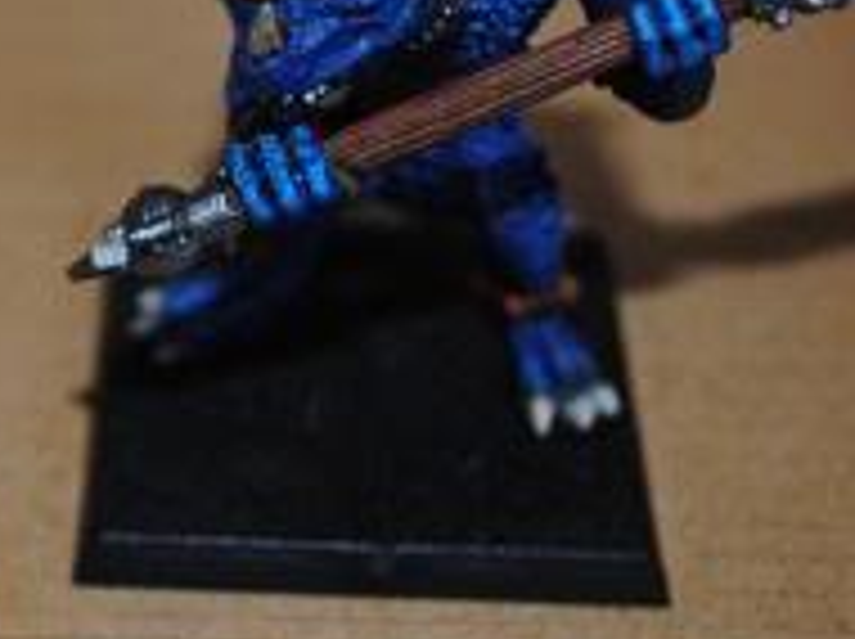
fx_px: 2689
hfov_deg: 18.0
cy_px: 225
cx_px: 216
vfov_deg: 13.5
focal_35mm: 109
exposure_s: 1/60
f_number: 4.8
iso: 180
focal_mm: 32
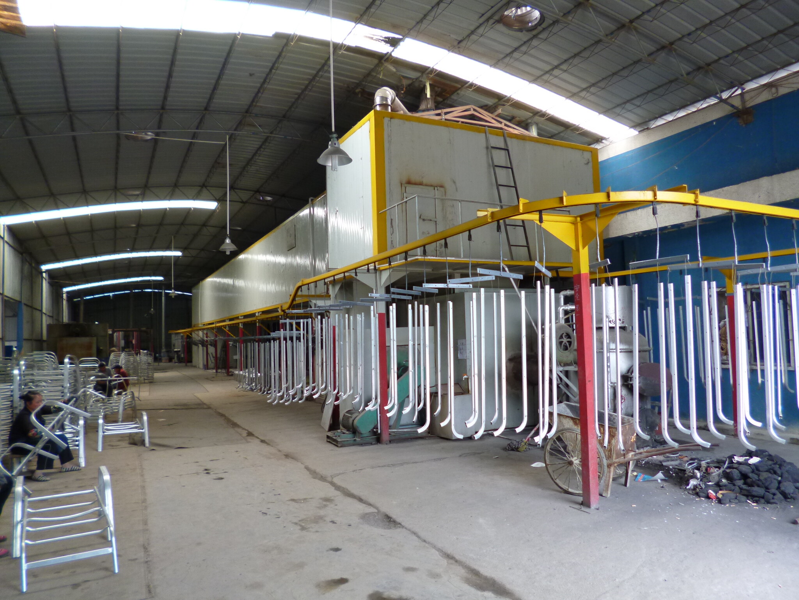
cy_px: 300
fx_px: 554
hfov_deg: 71.6
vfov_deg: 56.8
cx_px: 400
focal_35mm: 24
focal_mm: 4.3
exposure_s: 1/60
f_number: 2.5
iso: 160
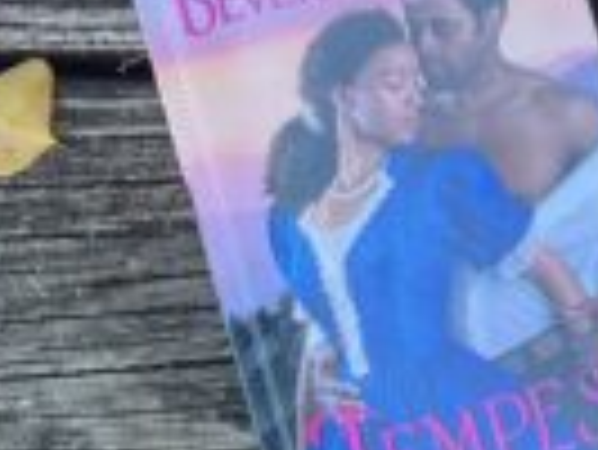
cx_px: 845
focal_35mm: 109
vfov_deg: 13.6
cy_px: 169
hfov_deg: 16.7
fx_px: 1885
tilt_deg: -82.8
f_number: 1.8
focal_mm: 3
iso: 32
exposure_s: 1/120
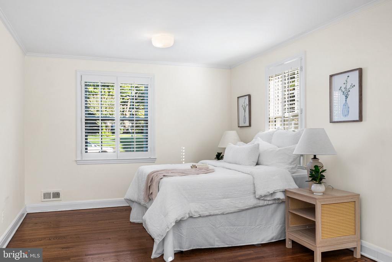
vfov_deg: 45.0
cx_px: 196
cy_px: 131
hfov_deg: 63.6
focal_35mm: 29
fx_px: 316
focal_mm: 29
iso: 320
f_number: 6.3
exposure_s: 1/40
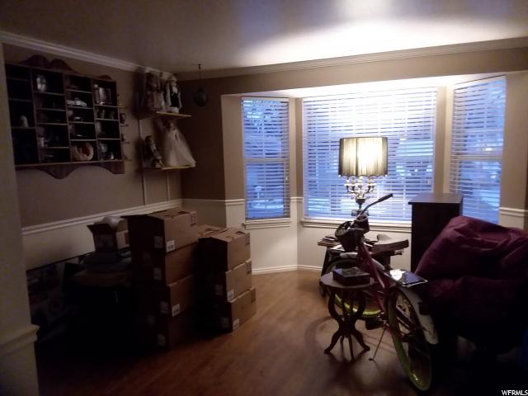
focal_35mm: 27
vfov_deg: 51.4
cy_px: 198
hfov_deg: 65.3
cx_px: 264
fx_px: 412
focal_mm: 2.91
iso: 400
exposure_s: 1/15
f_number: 1.9
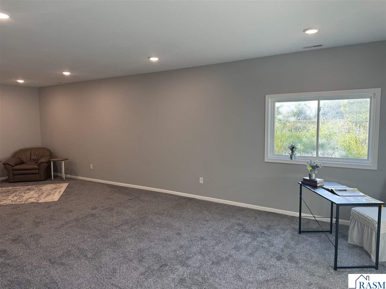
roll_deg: +1.2
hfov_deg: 71.6
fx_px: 268
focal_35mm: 24
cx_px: 193
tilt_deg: -4.4
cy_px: 144
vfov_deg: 56.8
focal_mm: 6.76
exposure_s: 1/162
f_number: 1.78
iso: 100
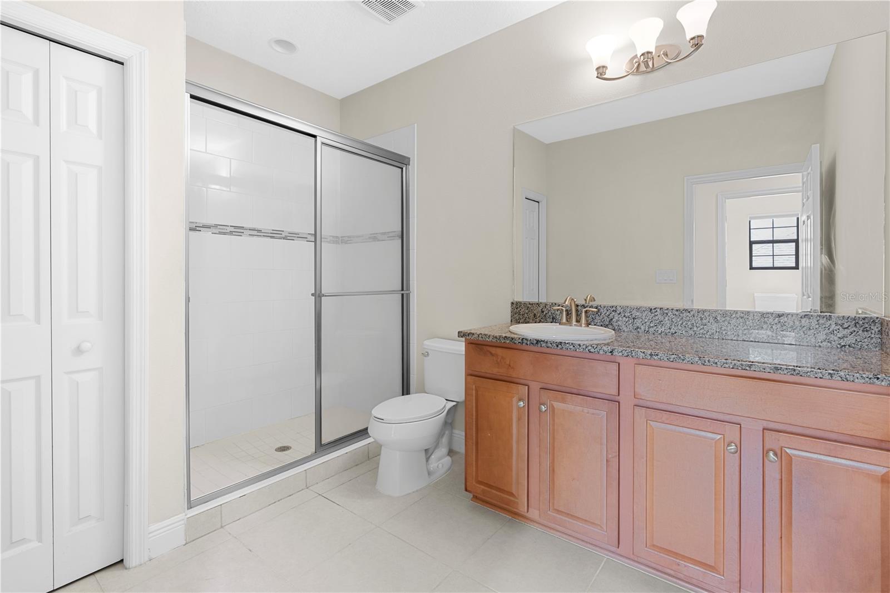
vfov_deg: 73.7
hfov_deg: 96.7
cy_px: 296
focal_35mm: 16
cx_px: 445
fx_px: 395
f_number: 8
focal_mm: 16
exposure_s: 1.3
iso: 200
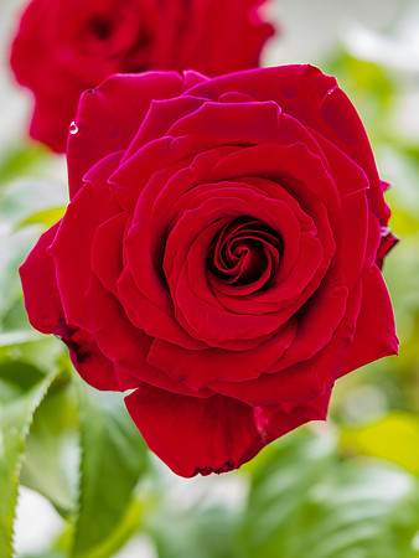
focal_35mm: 160
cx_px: 256
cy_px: 279
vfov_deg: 12.3
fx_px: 2580
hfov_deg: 9.3
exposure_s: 1/40
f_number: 2.8
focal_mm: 60
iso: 64
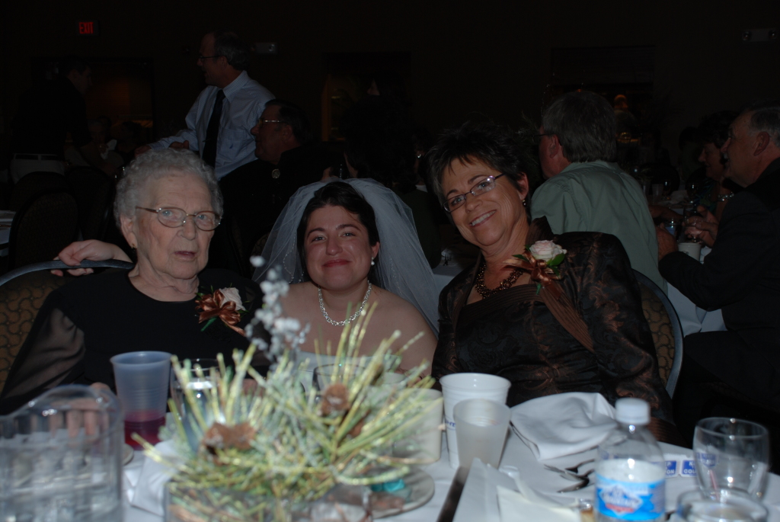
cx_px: 390
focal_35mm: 46
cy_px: 261
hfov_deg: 42.3
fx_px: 1008
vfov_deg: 29.0
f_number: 4.2
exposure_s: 1/60
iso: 100
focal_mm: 31
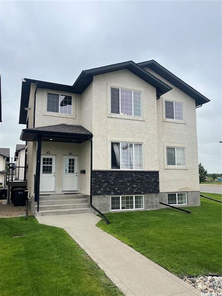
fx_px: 222
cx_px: 111
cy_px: 148
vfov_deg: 67.3
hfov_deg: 53.0
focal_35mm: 26
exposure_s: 1/1252
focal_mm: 5.1
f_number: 1.6
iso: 50
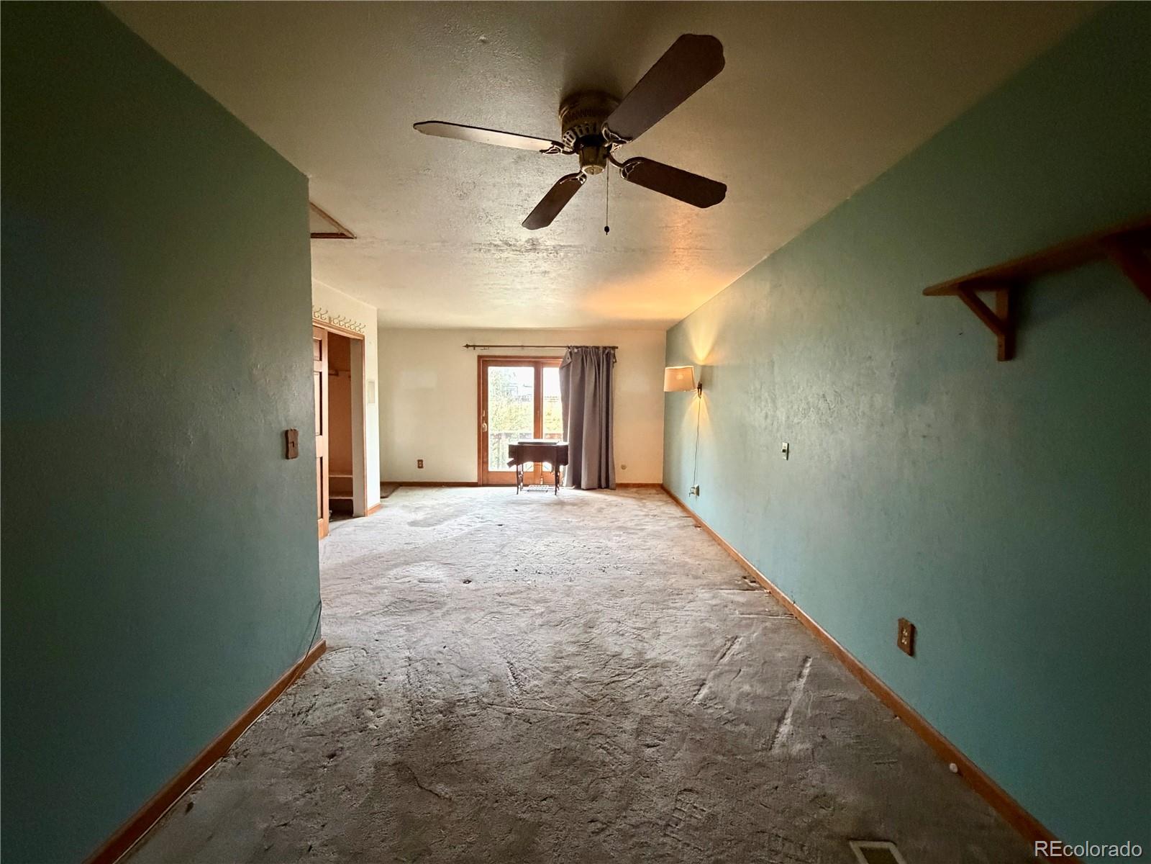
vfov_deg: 85.7
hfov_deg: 102.1
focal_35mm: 14
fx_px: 466
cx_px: 576
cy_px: 432
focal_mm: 2.22
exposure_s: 1/60
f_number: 2.2
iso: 1000
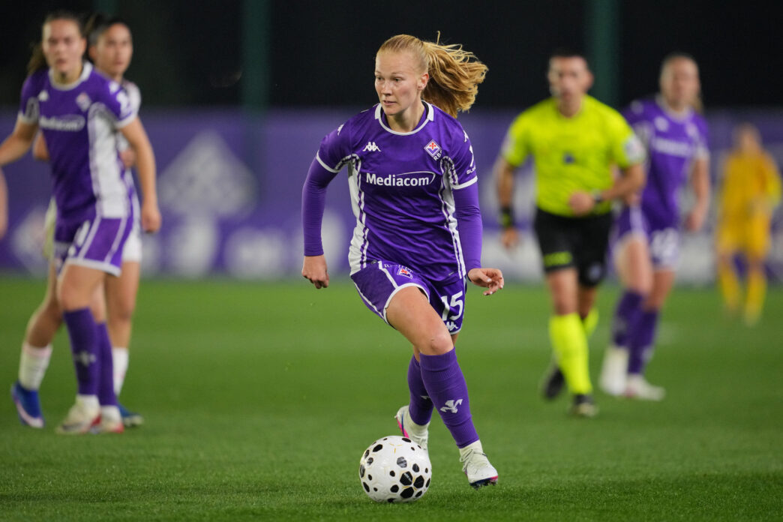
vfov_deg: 3.4
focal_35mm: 400
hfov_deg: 5.2
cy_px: 261
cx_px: 392
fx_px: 8699
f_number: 2.8
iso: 4000
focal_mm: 400
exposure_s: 1/1600
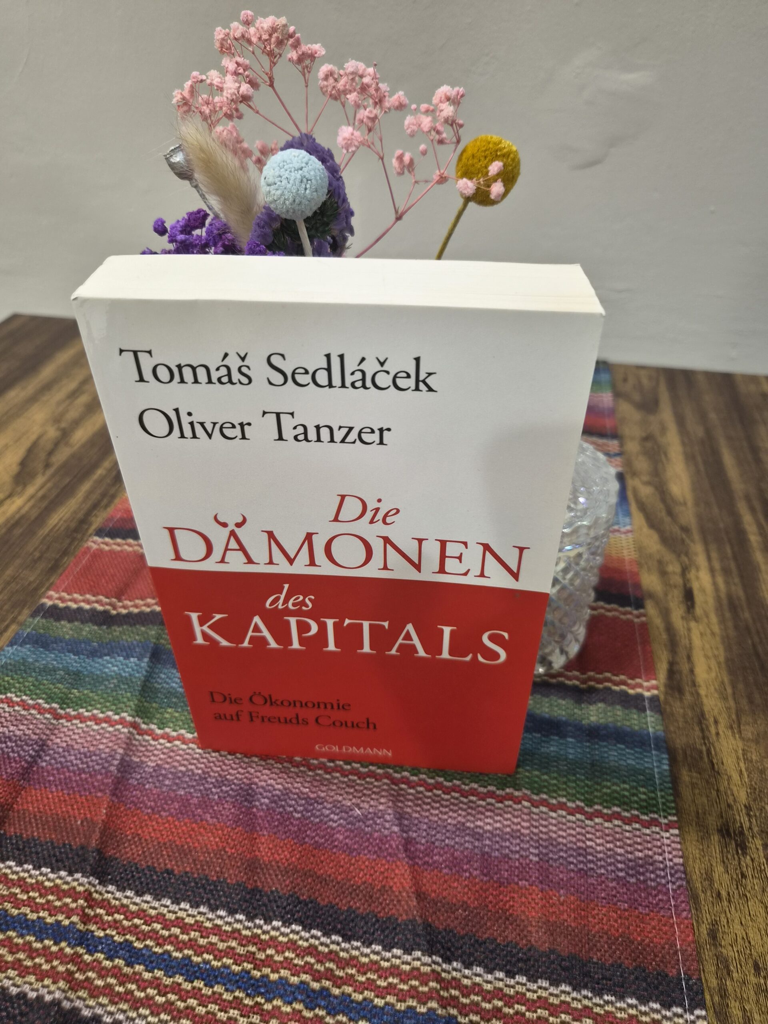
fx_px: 680
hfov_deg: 58.9
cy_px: 512
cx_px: 384
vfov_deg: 73.9
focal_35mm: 23
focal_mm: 5.4
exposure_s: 1/100
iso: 320
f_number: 1.8
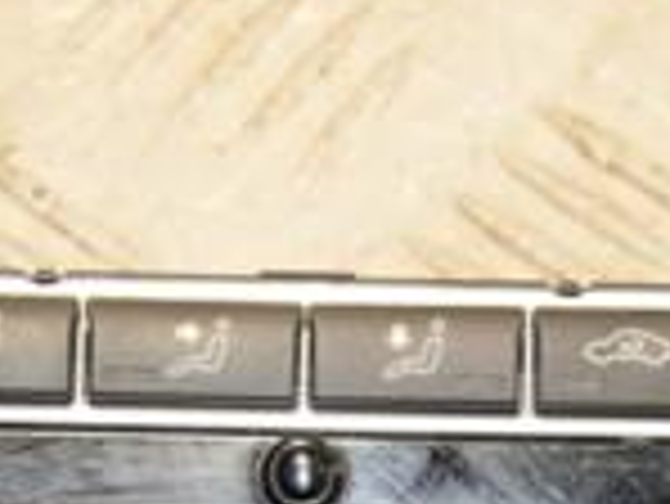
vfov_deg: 4.9
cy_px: 698
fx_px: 5831
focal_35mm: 301
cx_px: 337
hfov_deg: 6.6
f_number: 6.3
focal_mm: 52
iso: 800
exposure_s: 1/200
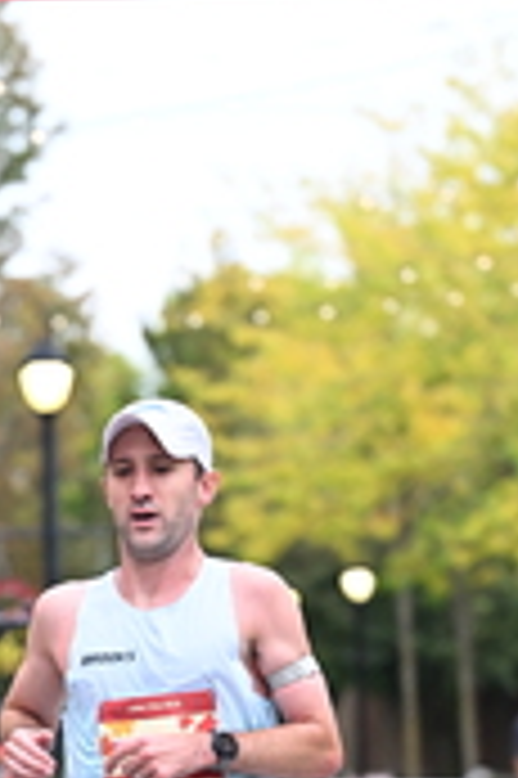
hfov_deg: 5.0
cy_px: 715
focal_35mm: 277
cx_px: 182
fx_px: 5990
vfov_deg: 7.4
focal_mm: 87
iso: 1250
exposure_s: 1/640
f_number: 2.8
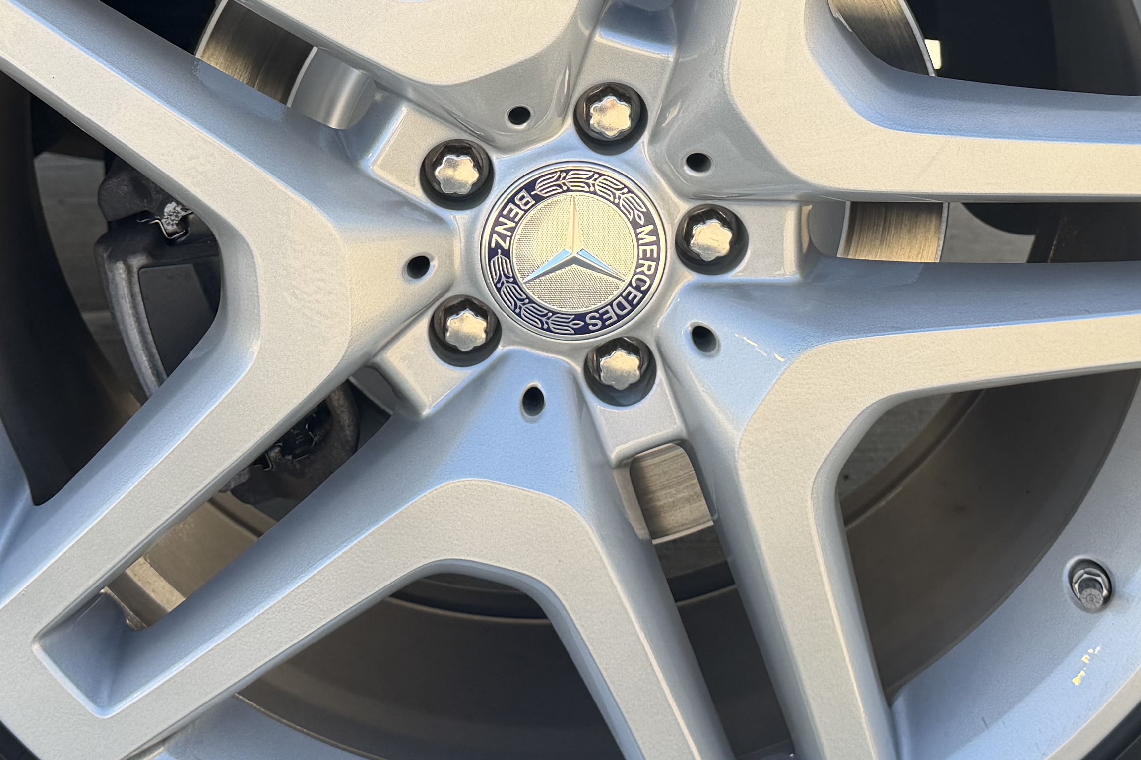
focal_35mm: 62
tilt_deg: -15.2
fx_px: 1965
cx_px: 539
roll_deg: -0.9
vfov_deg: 21.5
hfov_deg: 32.4
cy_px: 113
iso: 80
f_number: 1.78
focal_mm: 6.76
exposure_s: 1/617
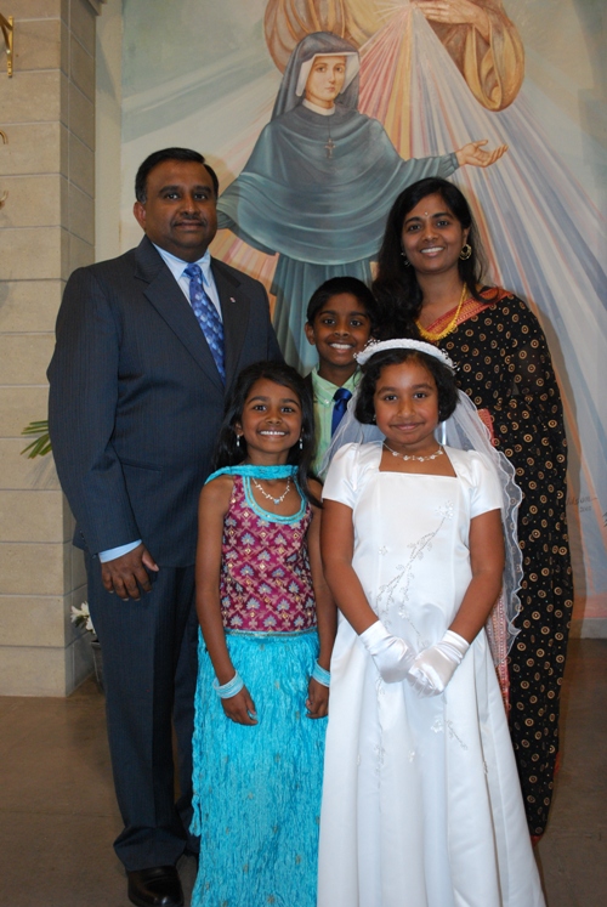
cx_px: 304
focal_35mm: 33
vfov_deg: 57.2
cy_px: 454
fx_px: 832
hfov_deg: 40.1
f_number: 5
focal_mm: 22
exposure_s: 1/60
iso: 800
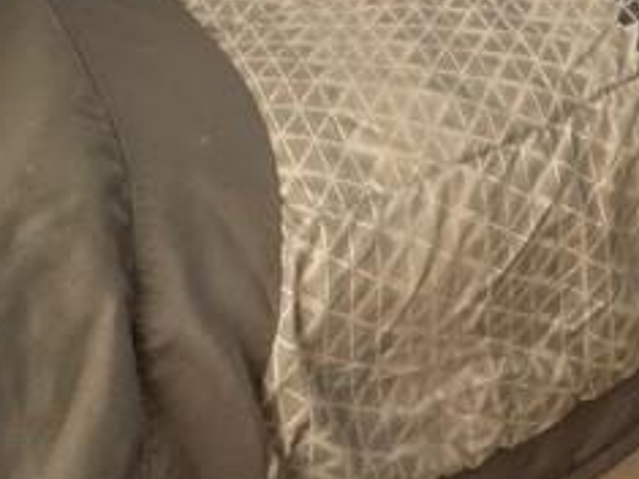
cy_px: -558
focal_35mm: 61
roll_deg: -1.8
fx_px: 1125
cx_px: 571
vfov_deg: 16.3
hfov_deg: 30.4
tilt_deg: -4.2
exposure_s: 1/60
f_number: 2.2
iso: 250
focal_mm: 2.22
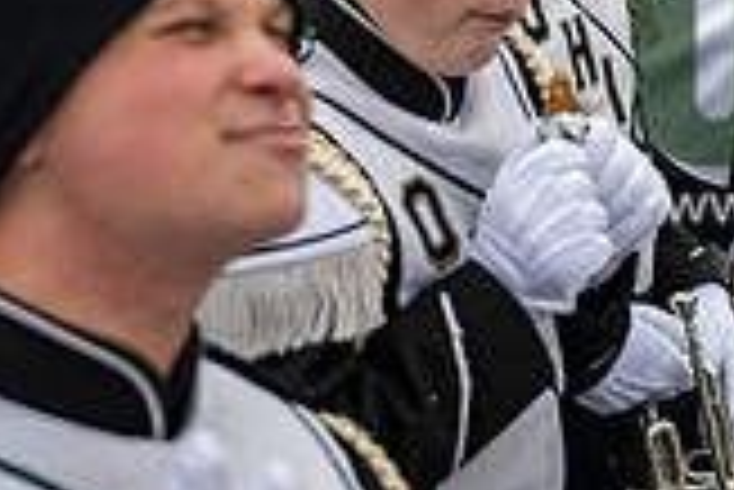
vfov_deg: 12.0
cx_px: 973
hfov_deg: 16.8
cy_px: 47
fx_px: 2326
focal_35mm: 114
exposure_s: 1/500
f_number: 2.8
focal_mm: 32
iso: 160
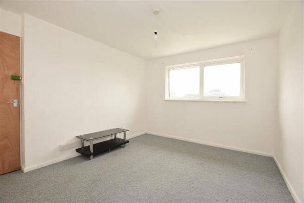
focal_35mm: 15
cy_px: 102
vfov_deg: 77.3
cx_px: 152
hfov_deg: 100.4
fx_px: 127
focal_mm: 10
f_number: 5.6
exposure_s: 1/60
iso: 400
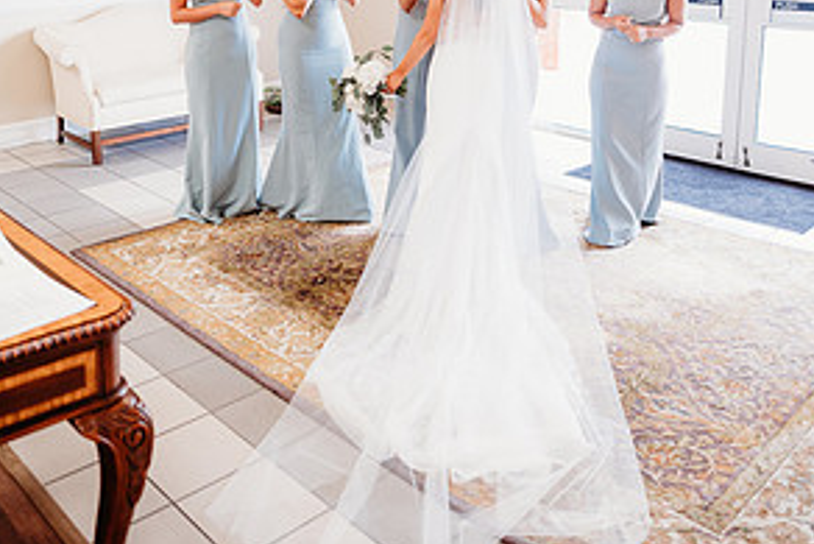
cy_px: 47
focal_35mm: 37
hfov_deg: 51.9
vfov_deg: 33.9
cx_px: 407
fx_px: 837
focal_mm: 24
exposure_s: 1/160
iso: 640
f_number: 2.5
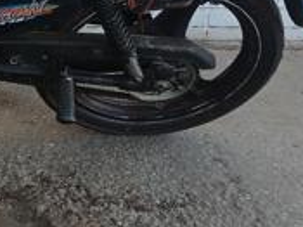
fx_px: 831
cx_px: -93
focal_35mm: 95
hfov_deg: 19.1
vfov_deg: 15.2
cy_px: -19
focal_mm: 3.98
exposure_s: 1/60
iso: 50
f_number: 1.8
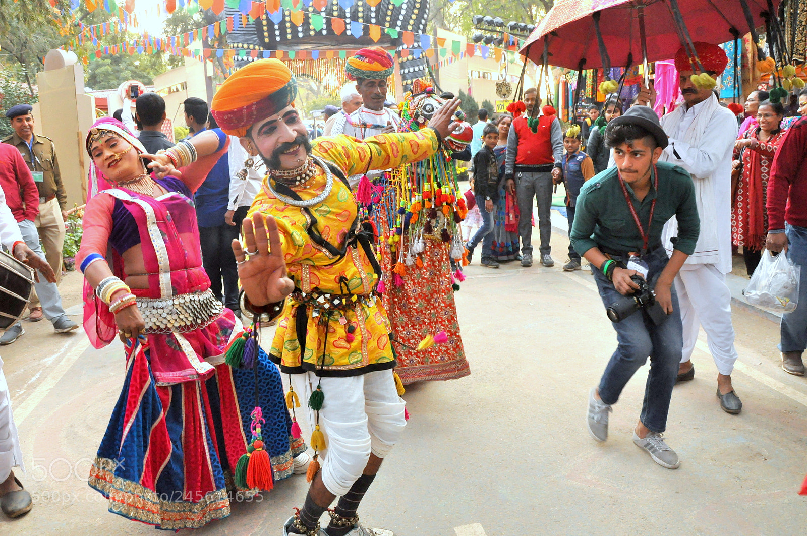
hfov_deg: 67.4
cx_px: 404
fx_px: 605
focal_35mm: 27
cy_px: 268
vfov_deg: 47.8
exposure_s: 1/200
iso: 1250
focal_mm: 18
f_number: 6.3
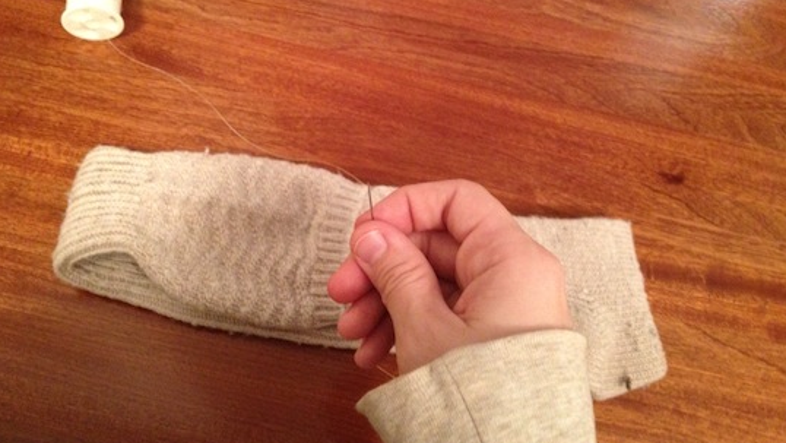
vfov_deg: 30.3
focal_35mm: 39
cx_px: 396
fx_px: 813
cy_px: 159
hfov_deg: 51.6
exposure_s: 1/15
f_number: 2.4
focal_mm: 4.28
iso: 400
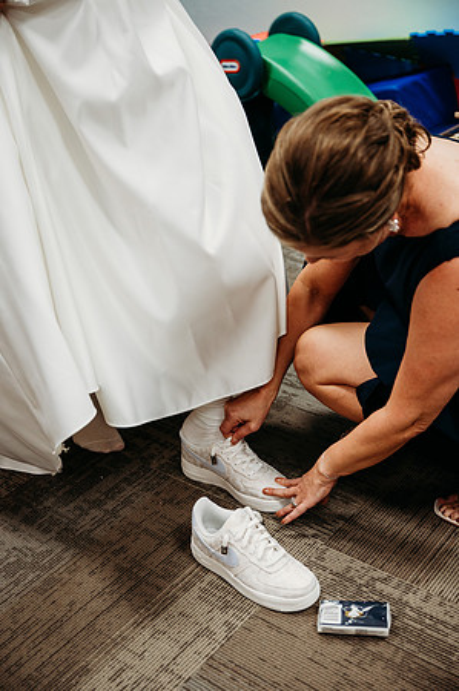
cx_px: 230
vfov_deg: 43.6
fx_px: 863
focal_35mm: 45
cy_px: 346
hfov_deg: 29.8
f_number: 3.2
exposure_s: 1/320
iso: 2000
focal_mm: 45
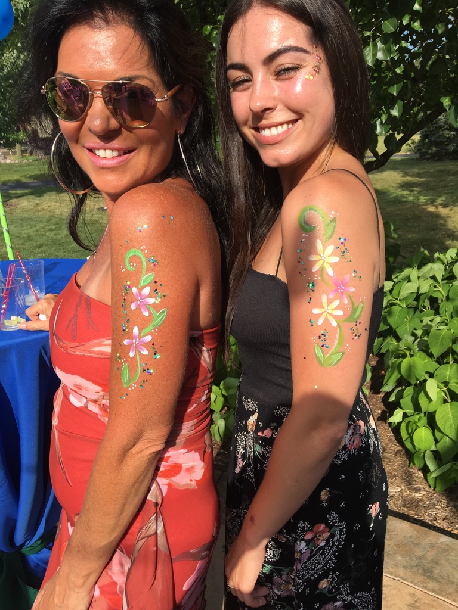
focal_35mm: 29
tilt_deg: -20.5
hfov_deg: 48.2
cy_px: 305
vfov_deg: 61.7
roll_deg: +0.3
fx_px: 512
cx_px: 229
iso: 25
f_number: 2.2
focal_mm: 4.15
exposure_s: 1/1241
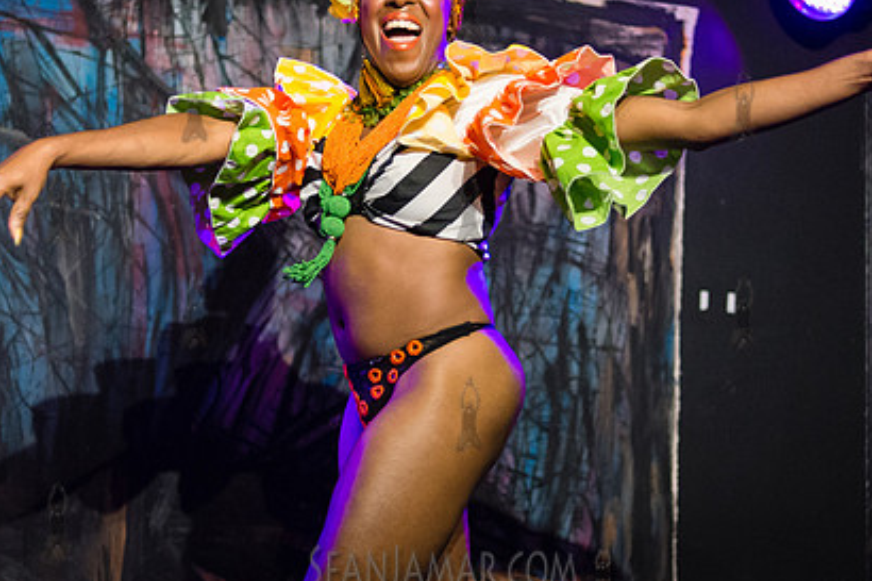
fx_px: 1428
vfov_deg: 23.0
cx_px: 427
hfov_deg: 33.9
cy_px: 286
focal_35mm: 59
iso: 3200
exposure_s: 1/400
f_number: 2
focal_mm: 35
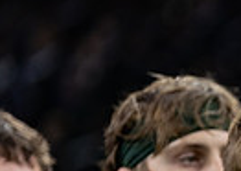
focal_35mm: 681
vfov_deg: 2.1
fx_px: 4652
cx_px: 488
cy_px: 316
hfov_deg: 2.9
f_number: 2.8
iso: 1250
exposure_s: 1/320
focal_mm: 141
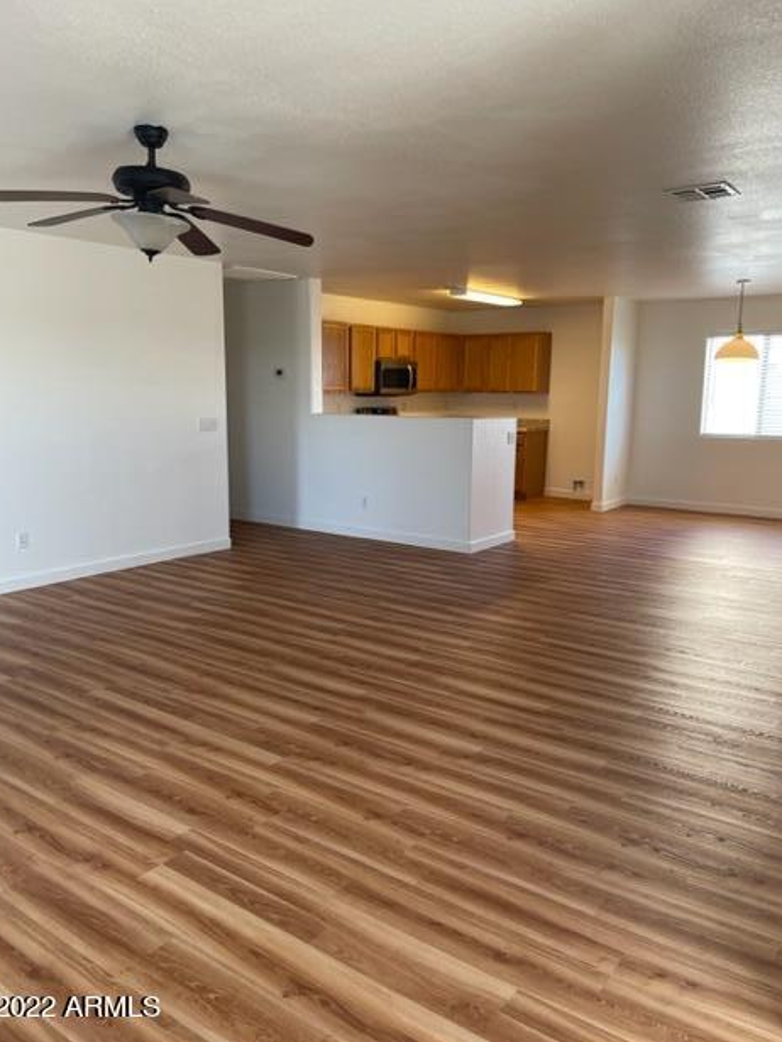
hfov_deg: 51.4
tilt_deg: -9.2
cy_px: 513
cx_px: 391
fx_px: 813
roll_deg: -0.3
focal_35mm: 27
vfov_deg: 65.3
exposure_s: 1/60
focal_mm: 5.1
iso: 80
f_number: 1.6
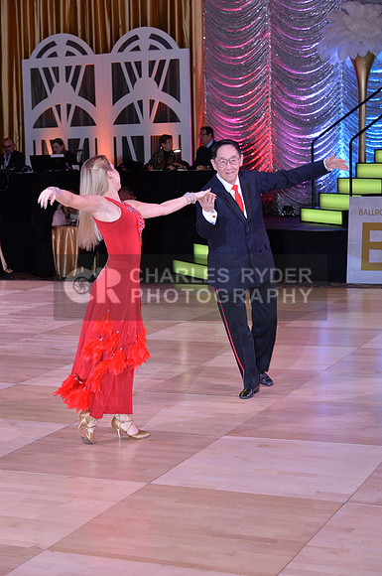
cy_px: 288
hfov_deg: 19.4
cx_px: 191
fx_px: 1117
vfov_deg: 28.9
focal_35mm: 70
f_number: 7.1
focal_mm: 70
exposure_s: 1/250
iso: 1600
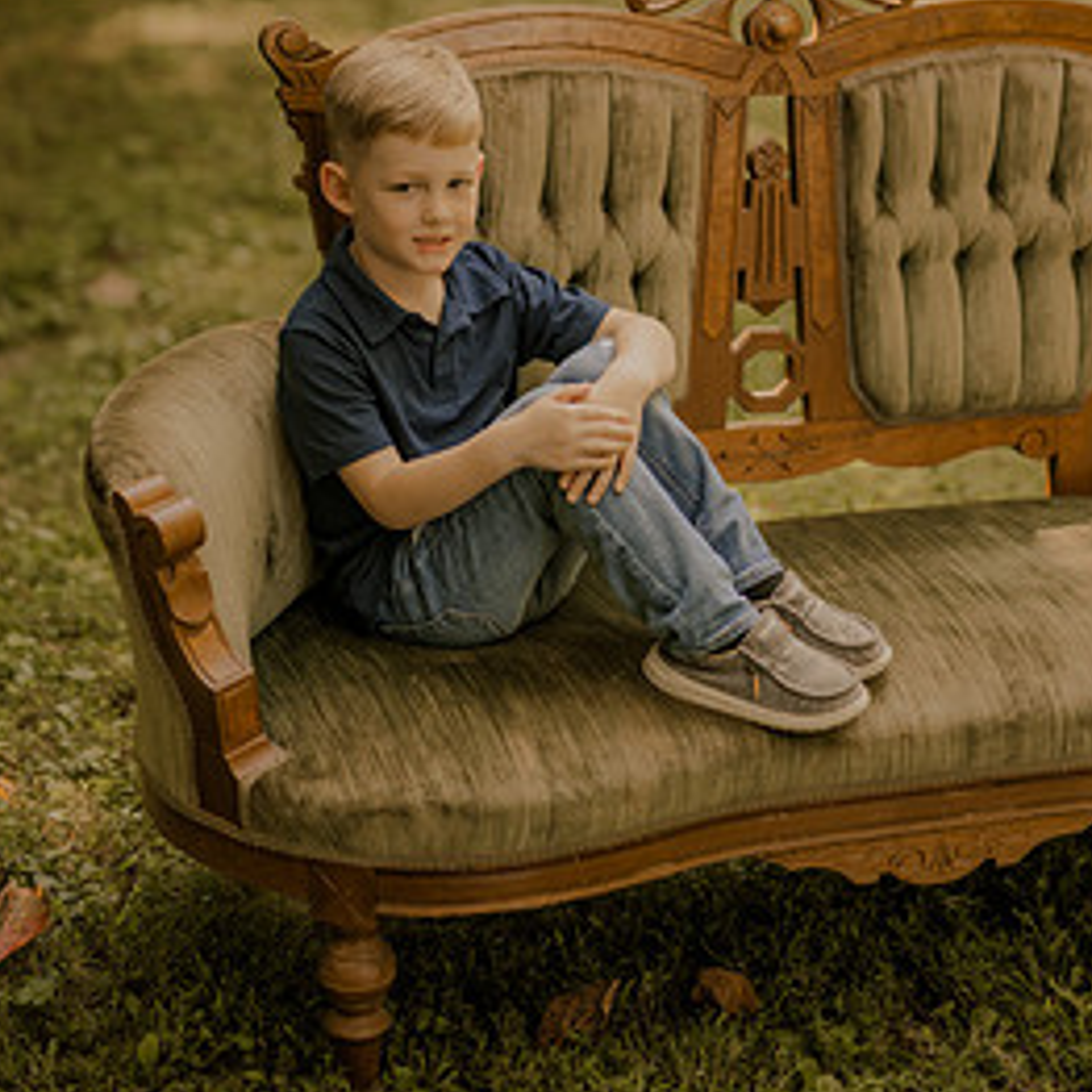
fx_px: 2605
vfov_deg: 23.5
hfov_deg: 23.7
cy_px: 317
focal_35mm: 73
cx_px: 567
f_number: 1.6
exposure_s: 1/640
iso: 400
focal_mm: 50
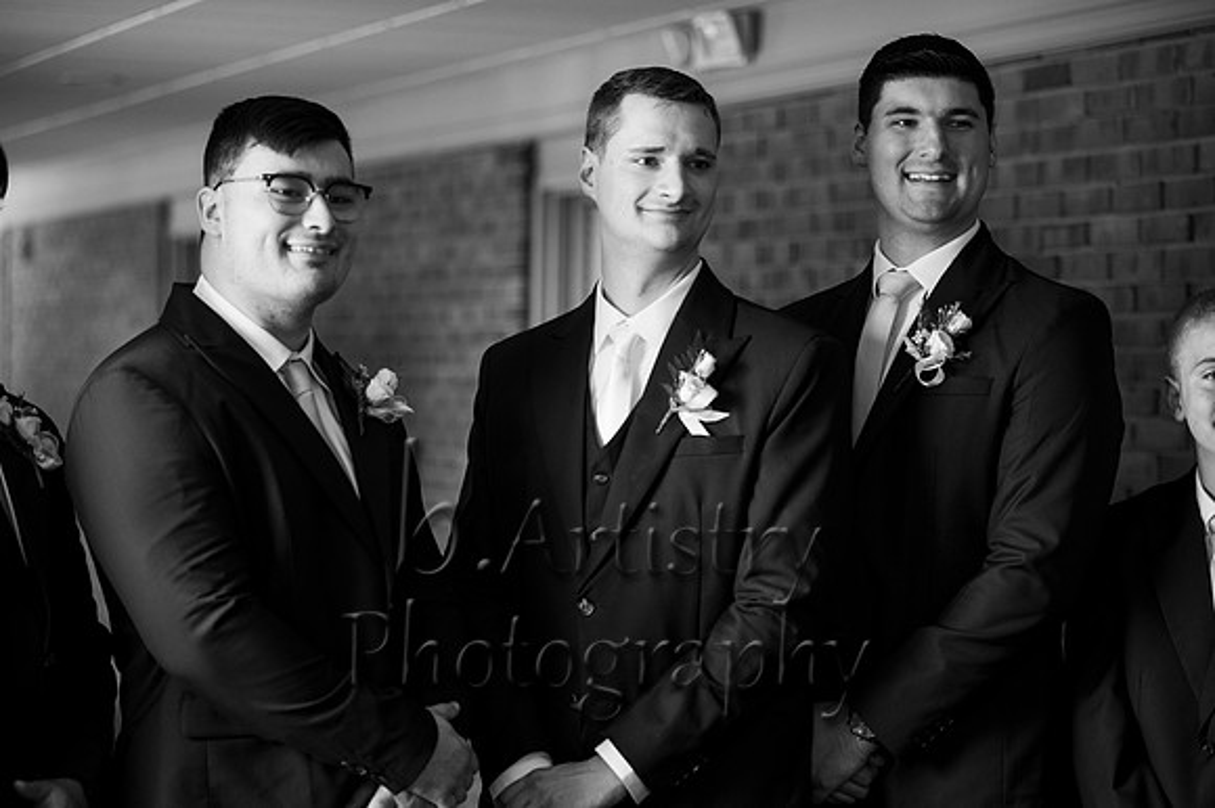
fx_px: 3542
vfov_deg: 13.0
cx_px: 608
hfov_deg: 19.5
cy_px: 404
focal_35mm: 105
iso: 1250
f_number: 2.8
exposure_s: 1/125
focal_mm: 105
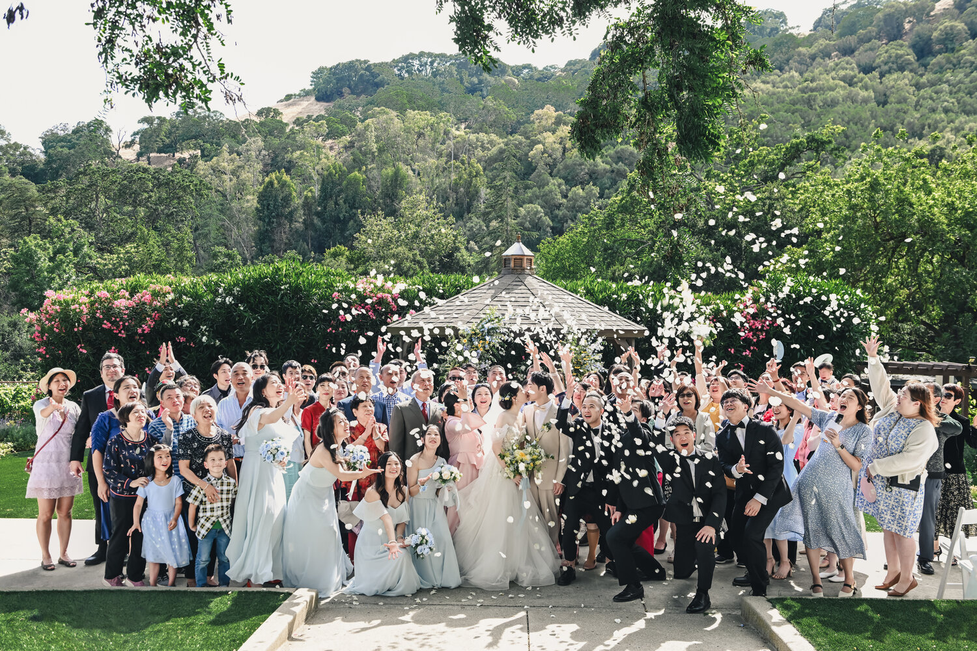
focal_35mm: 35
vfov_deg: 37.9
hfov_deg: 54.4
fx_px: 950
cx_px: 488
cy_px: 326
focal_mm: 35
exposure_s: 1/250
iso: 250
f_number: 5
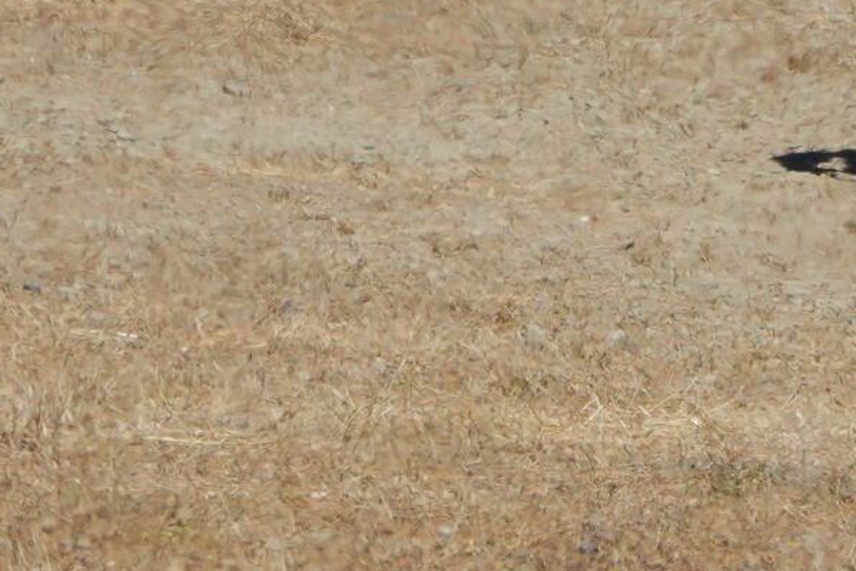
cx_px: 1101
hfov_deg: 0.8
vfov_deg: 0.5
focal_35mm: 2635
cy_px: -384
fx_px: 62666
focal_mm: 365
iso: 400
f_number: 6.3
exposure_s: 1/2500
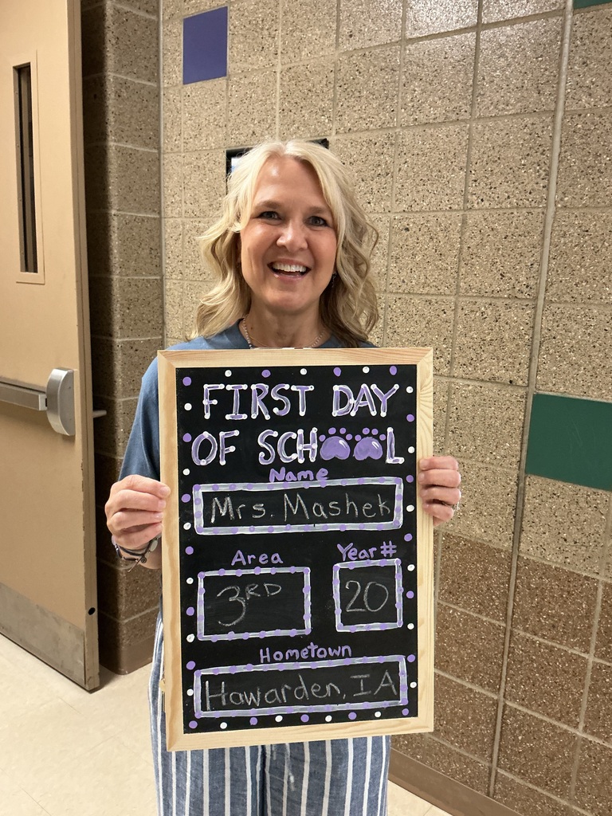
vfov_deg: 61.7
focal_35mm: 29
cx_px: 306
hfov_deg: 48.2
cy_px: 408
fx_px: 684
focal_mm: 3
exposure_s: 1/40
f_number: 1.8
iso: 250
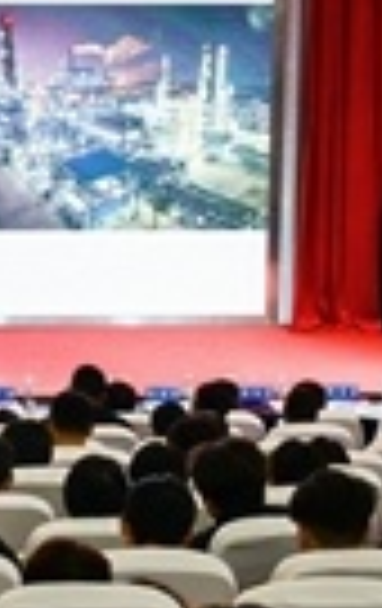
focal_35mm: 128
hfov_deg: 10.1
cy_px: 263
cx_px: -121
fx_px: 2121
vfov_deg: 16.3
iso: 640
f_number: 4
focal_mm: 34
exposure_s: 1/125
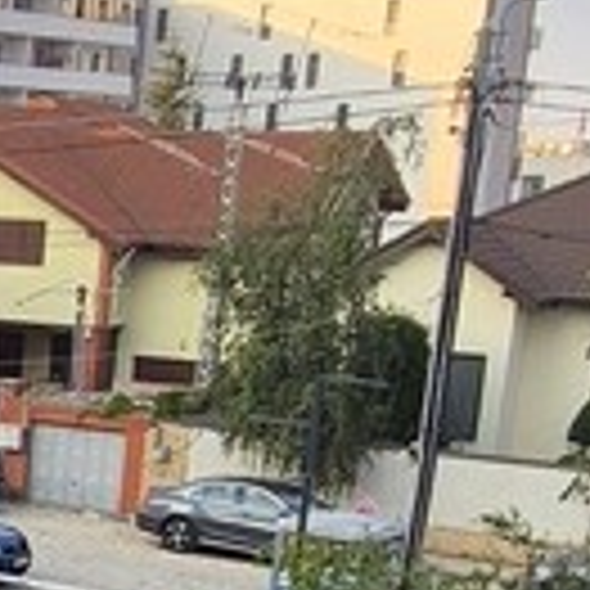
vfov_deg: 18.8
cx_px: -477
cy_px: 590
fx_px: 1735
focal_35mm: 90
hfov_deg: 16.2
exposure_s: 1/518
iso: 50
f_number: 2.2
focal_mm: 2.2
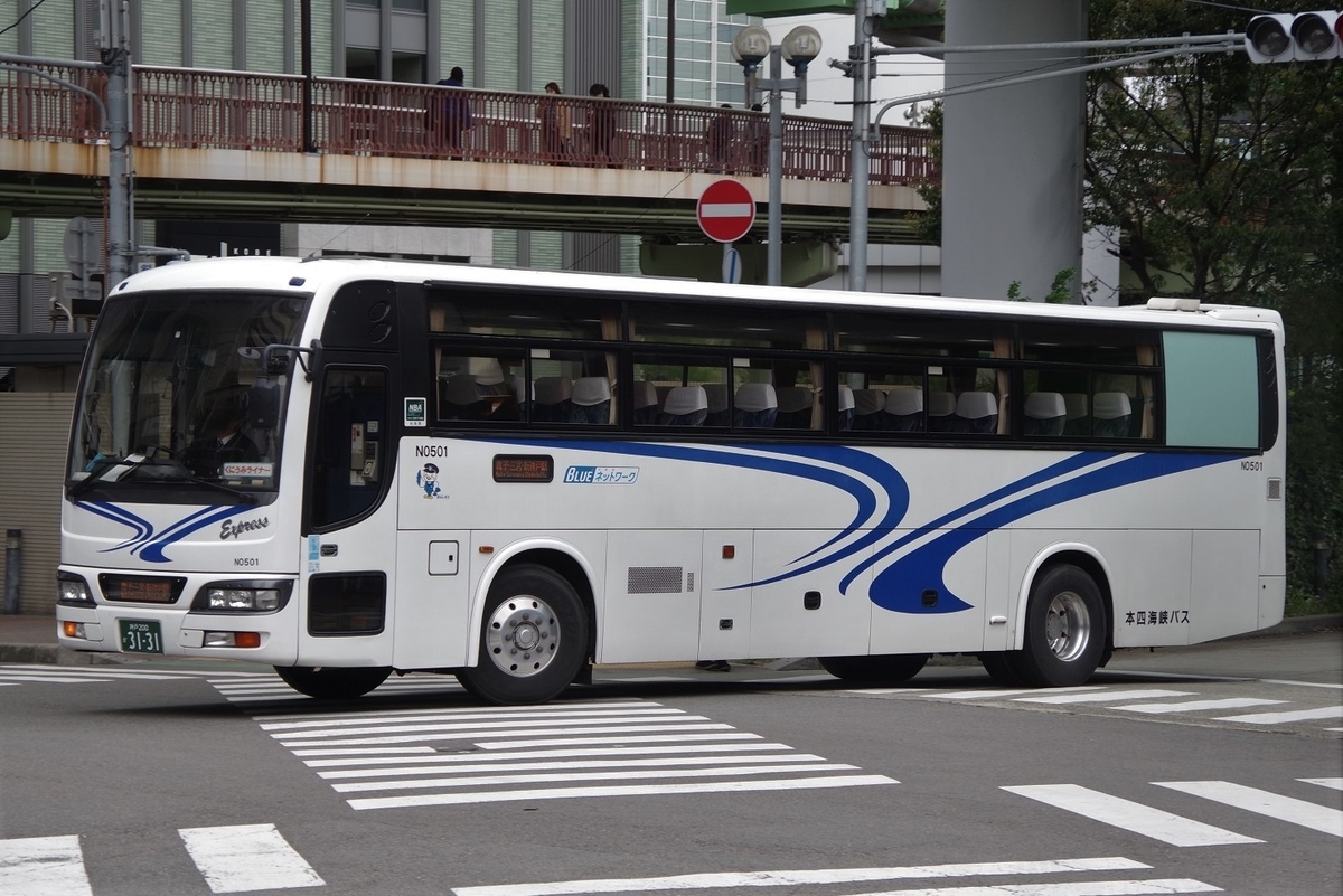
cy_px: 448
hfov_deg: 22.6
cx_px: 672
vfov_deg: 15.2
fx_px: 3359
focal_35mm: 90
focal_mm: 60
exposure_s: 1/250
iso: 400
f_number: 8
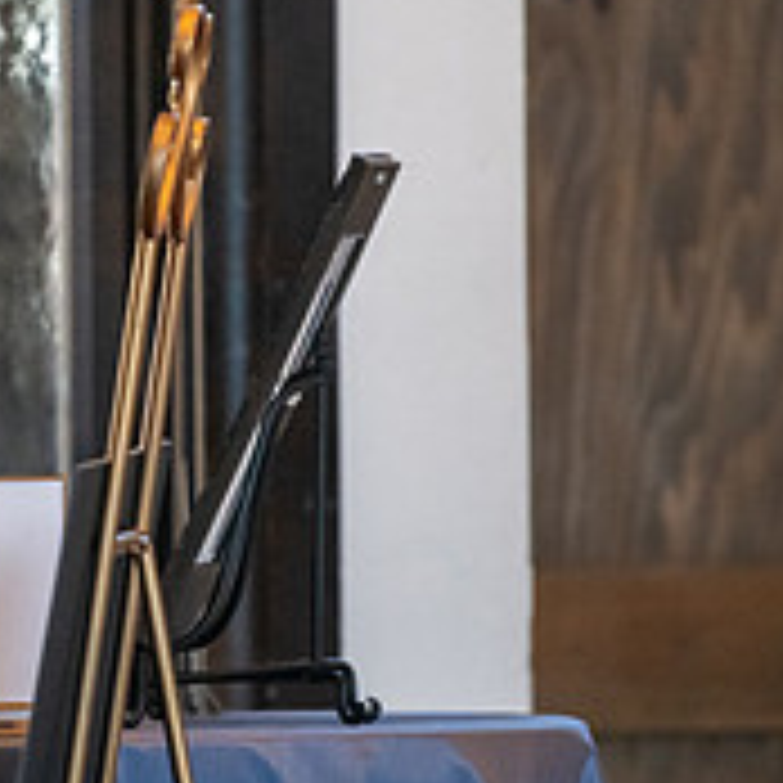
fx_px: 17556
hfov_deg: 2.6
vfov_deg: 2.6
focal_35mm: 686
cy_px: 335
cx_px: 86
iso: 2500
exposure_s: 1/400
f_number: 2.8
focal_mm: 200
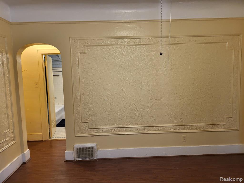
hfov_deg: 71.6
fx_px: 169
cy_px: 92
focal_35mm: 24
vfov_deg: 56.8
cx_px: 122
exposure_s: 1/40
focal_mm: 5
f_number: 1.8
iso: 200
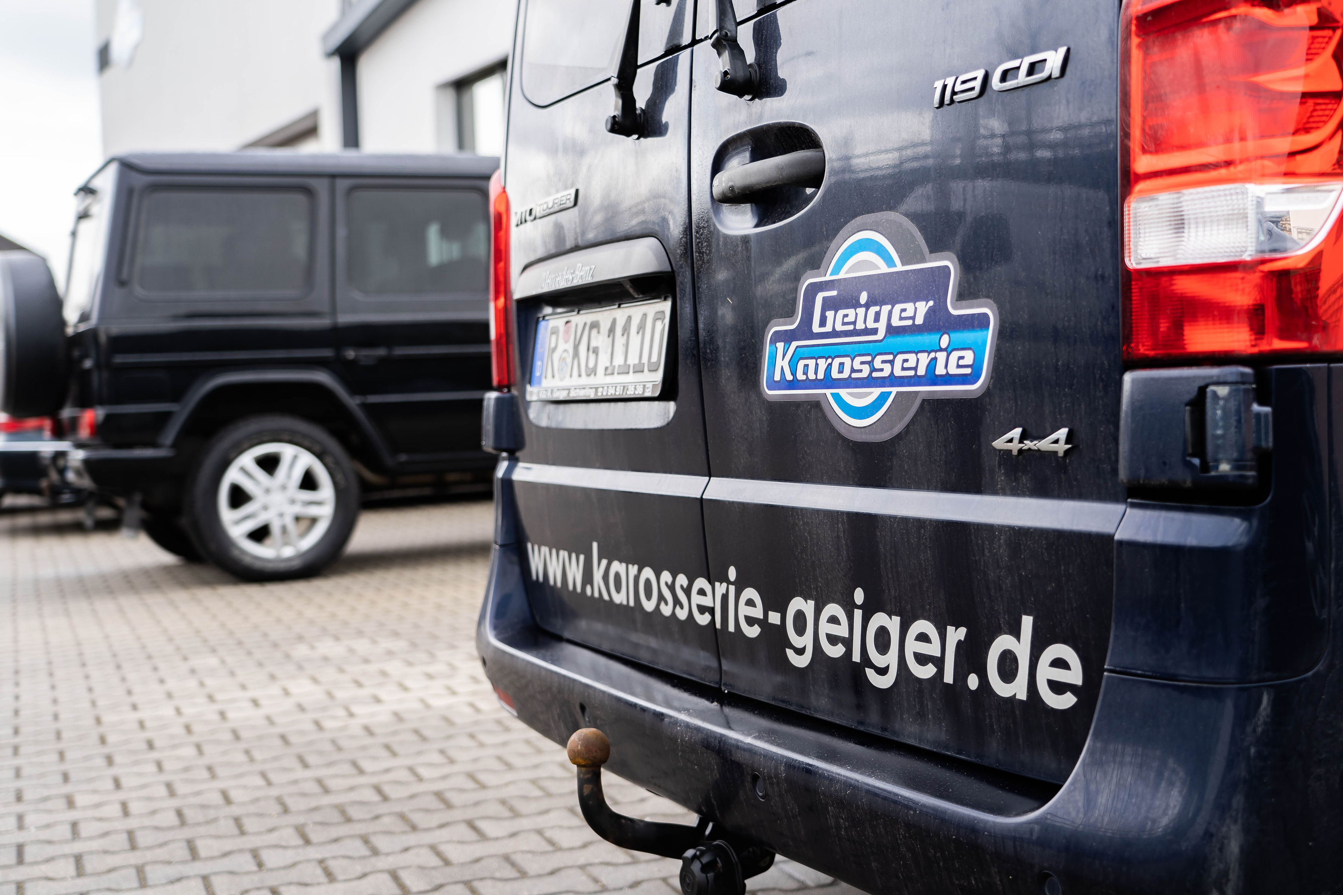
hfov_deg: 42.7
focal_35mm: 46
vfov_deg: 29.2
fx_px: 1716
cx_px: 672
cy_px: 448
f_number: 4
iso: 100
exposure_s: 1/100
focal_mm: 46
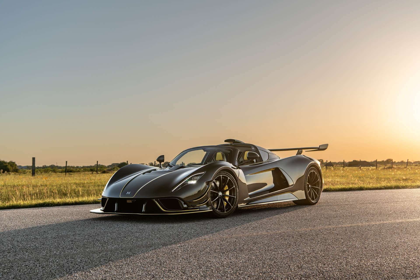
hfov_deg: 42.7
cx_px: 210
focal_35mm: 46
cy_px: 140
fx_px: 537
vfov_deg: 29.2
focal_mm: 46
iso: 64
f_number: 5
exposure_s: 1/100
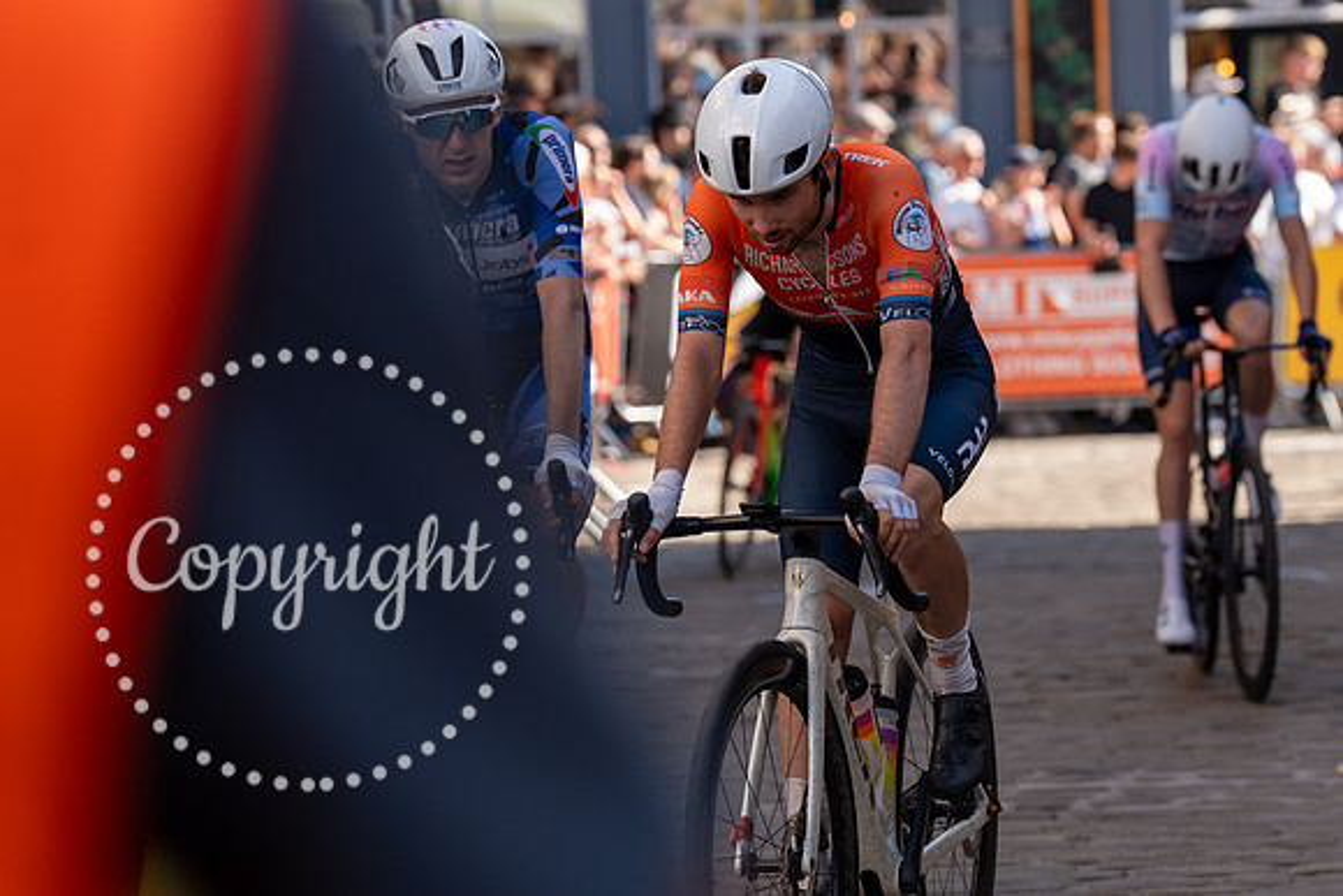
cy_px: 290
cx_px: 908
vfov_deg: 7.7
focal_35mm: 178
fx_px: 6658
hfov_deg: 11.5
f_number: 4
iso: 500
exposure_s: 1/1000
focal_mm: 132
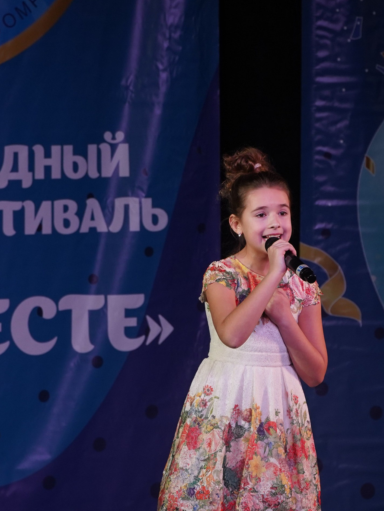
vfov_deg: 5.8
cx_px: 246
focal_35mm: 343
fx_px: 5073
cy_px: 333
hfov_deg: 4.3
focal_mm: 165
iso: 1600
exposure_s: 1/250
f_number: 5.6
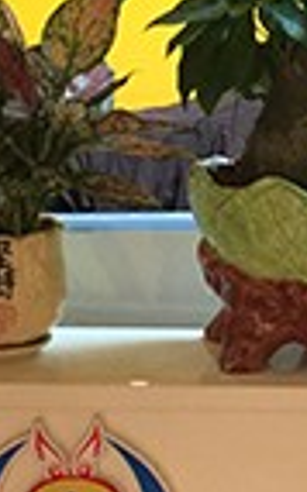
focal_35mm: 140
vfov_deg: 14.9
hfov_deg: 9.3
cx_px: 97
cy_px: 93
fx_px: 1880
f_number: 2.2
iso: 125
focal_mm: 4.15
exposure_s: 1/17
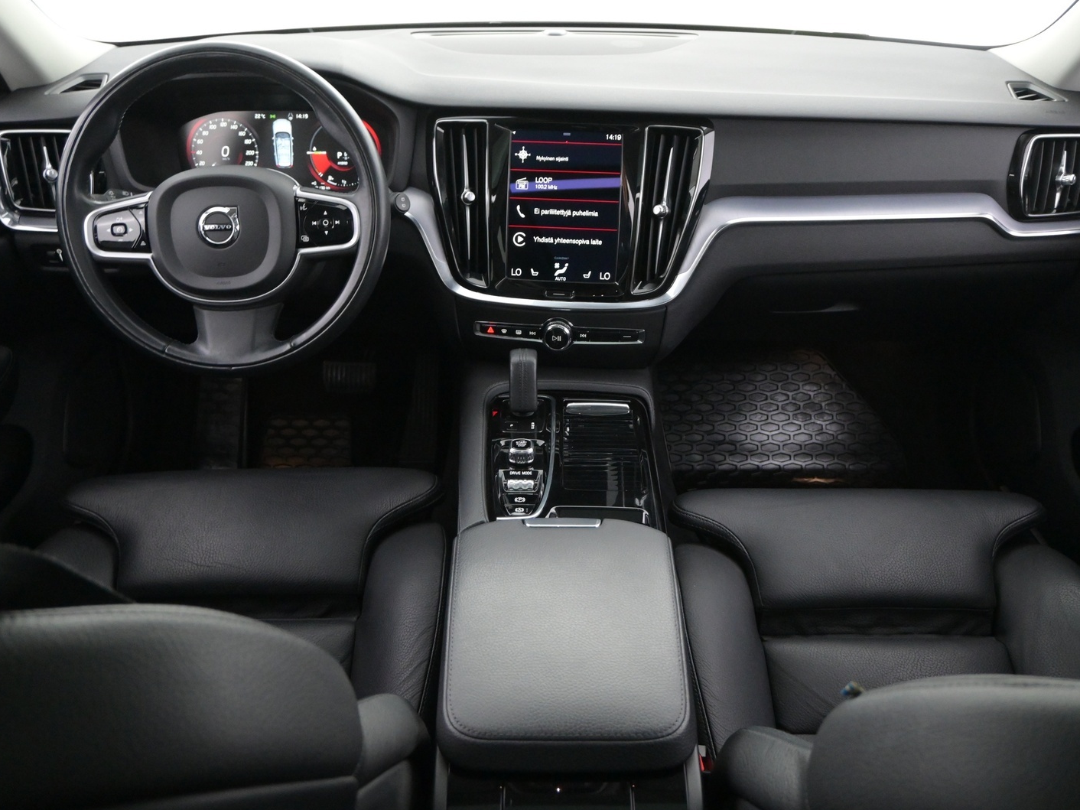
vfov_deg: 43.8
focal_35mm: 32
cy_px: 412
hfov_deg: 56.4
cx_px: 560
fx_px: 1007
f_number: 3.8
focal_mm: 19.5
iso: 4000
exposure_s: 1/30
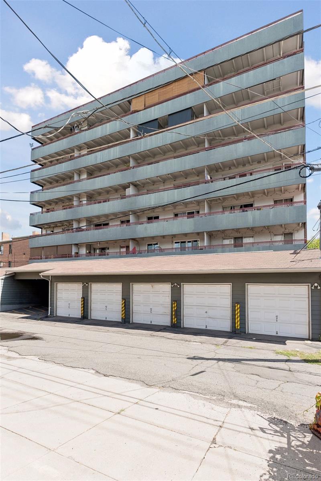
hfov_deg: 70.4
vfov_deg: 93.3
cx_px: 160
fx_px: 227
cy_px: 240
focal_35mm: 17
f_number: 8
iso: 400
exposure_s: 1/500
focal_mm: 17
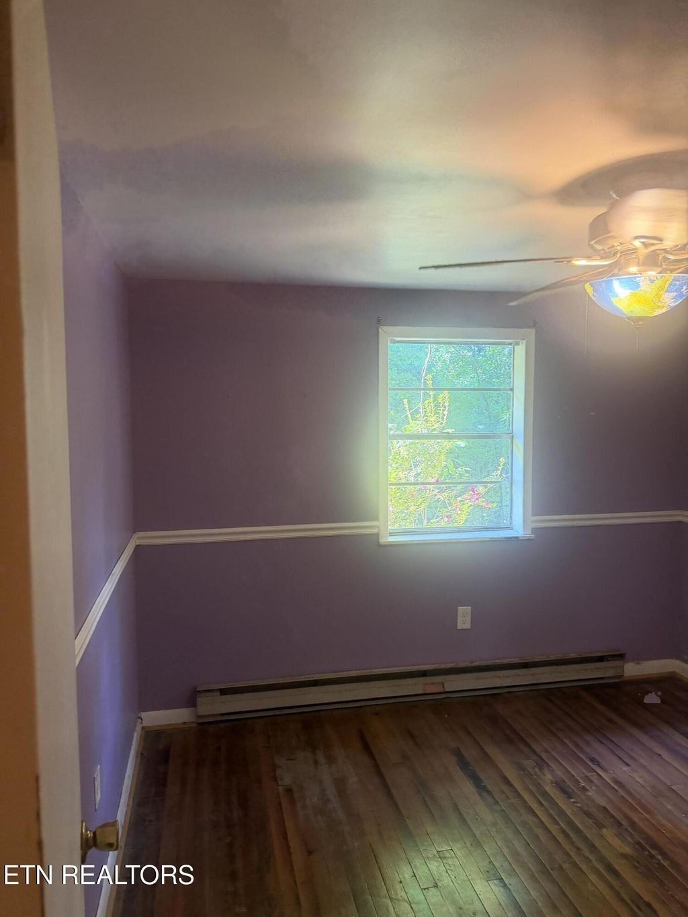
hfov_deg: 56.8
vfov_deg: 71.6
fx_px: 636
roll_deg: +0.1
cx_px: 344
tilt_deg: -5.3
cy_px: 458
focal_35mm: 24
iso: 200
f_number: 1.78
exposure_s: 1/60
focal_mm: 6.76
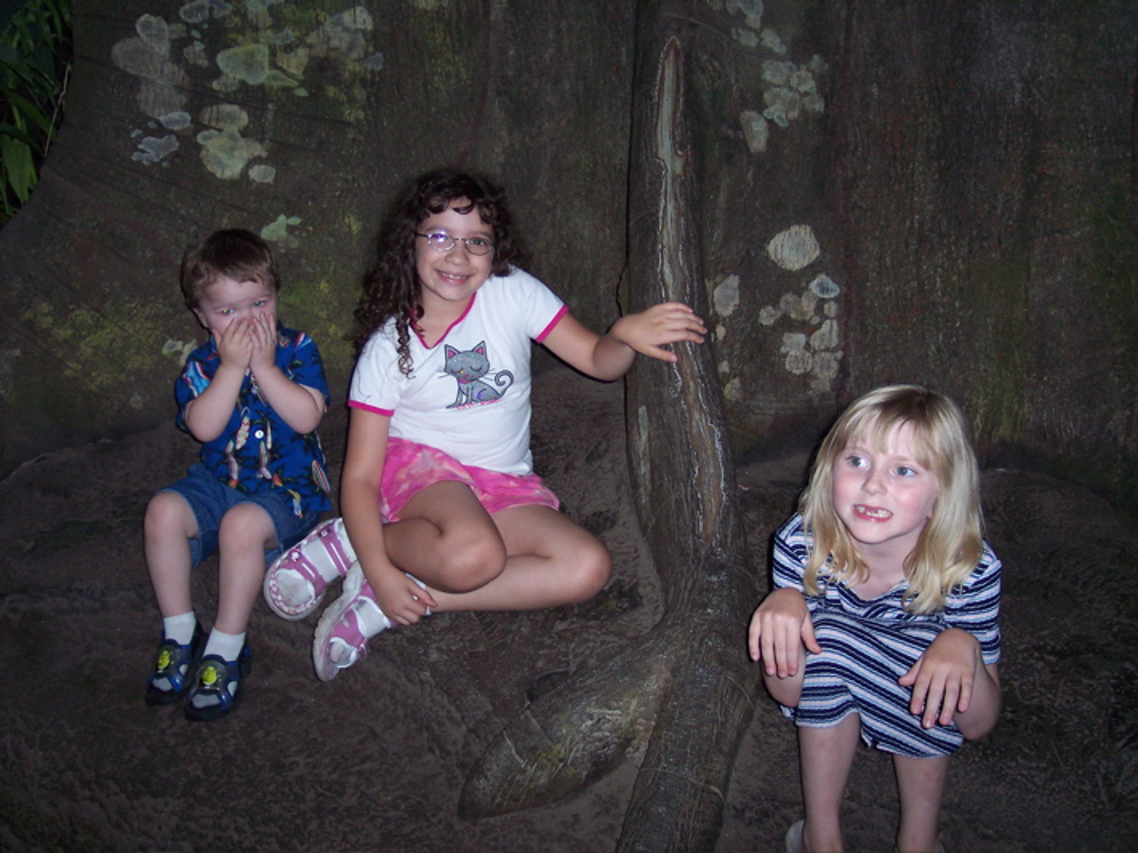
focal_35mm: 38
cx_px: 569
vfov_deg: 37.7
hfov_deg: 49.0
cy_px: 426
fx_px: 1249
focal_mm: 8
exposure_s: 1/30
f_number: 2.8
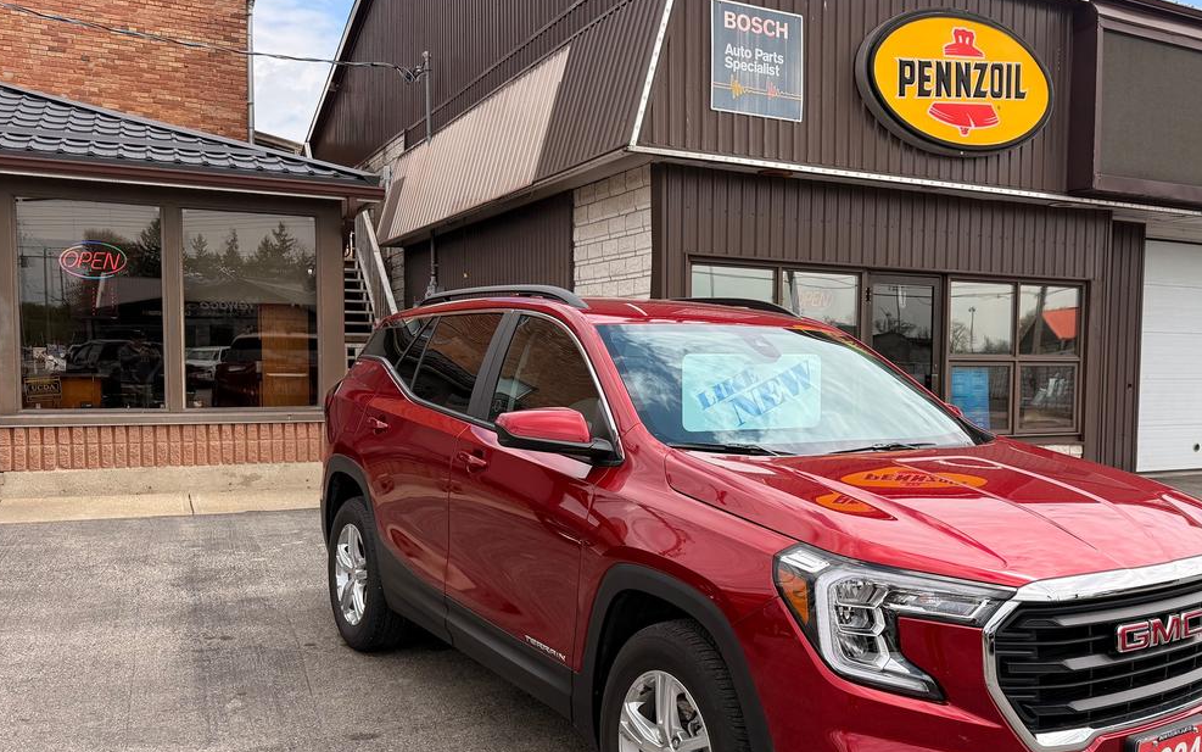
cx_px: 764
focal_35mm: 33
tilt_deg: -2.0
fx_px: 1081
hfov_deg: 57.3
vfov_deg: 38.2
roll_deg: -1.8
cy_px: 433
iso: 100
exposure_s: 1/3279
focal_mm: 6.76
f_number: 1.78
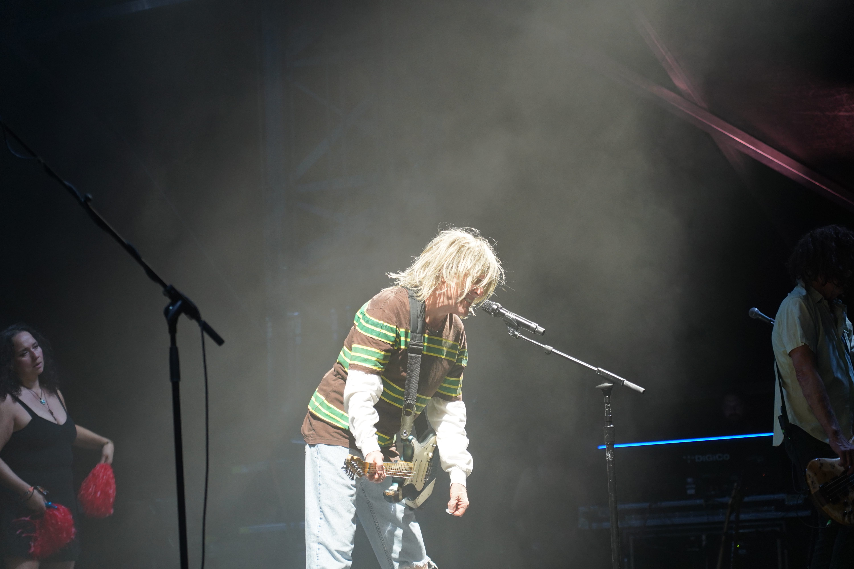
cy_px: 284
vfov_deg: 13.0
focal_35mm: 105
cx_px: 427
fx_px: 2491
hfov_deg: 19.5
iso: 1250
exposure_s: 1/160
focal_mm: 105
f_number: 4
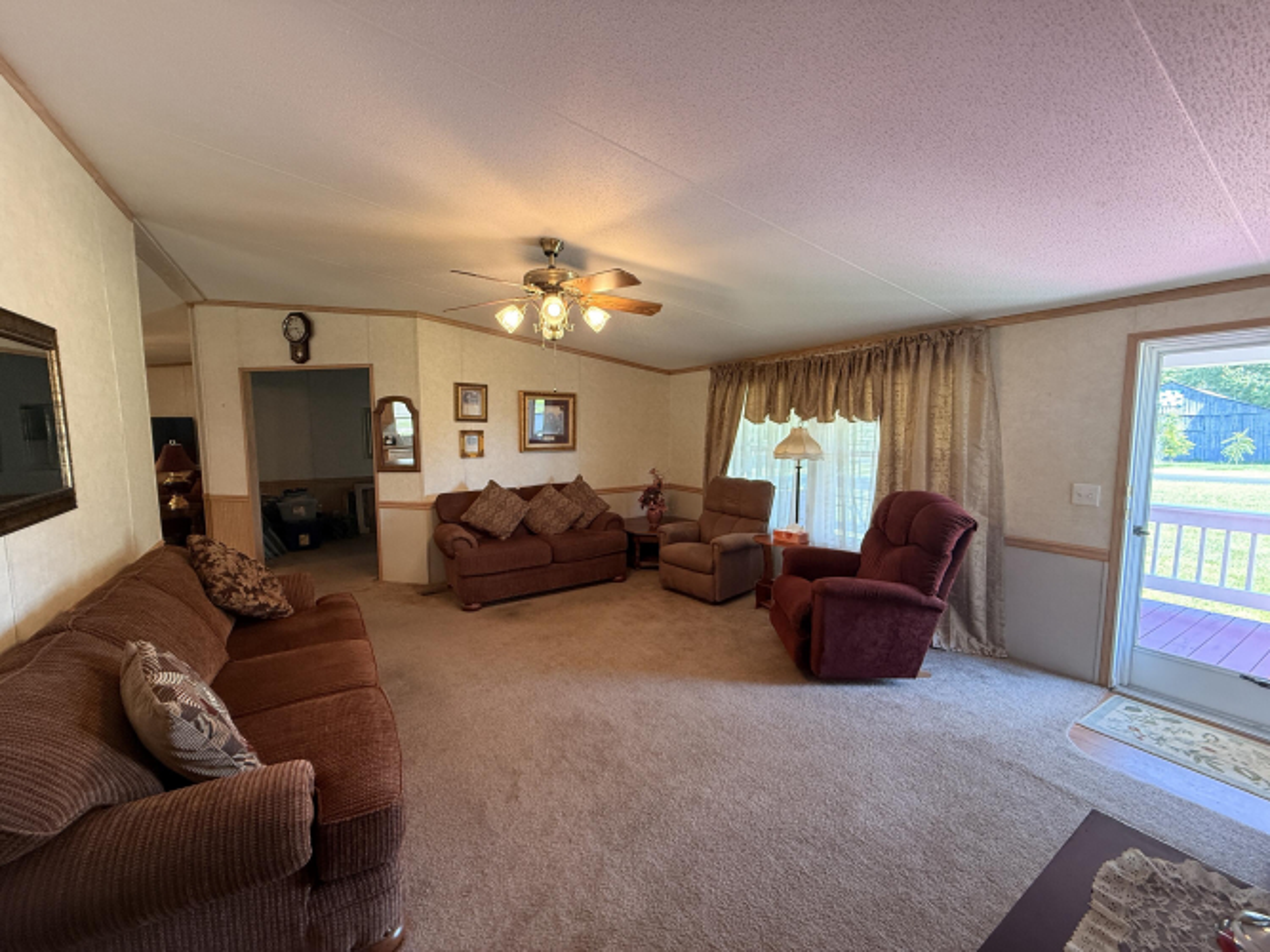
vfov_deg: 85.7
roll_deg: -0.5
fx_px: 514
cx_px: 635
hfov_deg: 102.1
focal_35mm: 14
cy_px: 476
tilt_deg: -5.7
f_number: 2.2
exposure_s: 1/60
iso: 250
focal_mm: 2.22
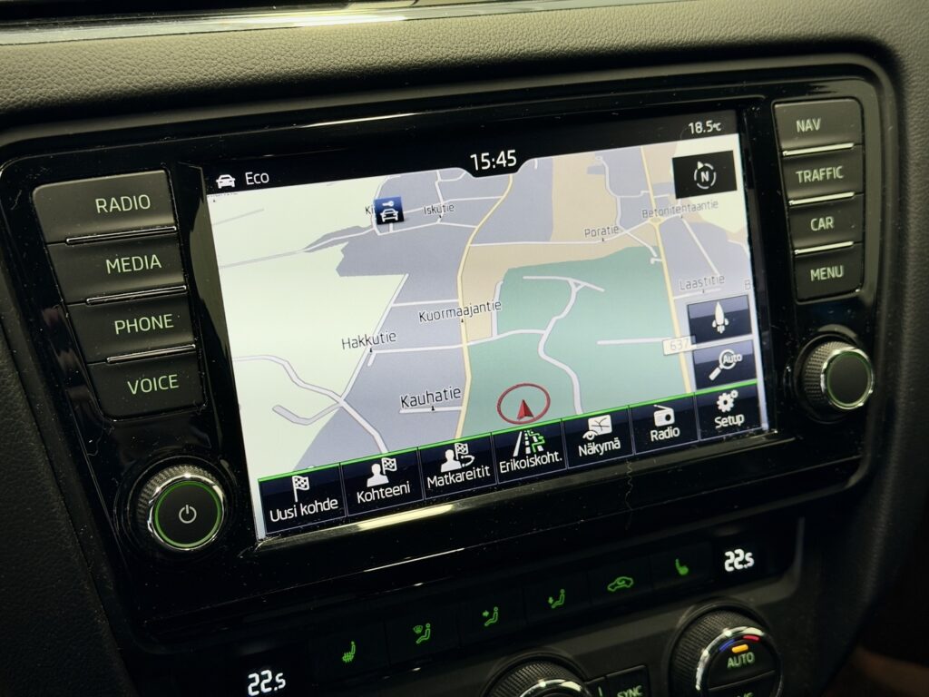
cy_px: 348
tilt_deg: -28.6
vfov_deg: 30.3
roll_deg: -4.4
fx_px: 1288
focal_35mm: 48
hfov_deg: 39.7
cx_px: 464
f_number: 1.78
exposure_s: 1/57
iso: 125
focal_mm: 6.76
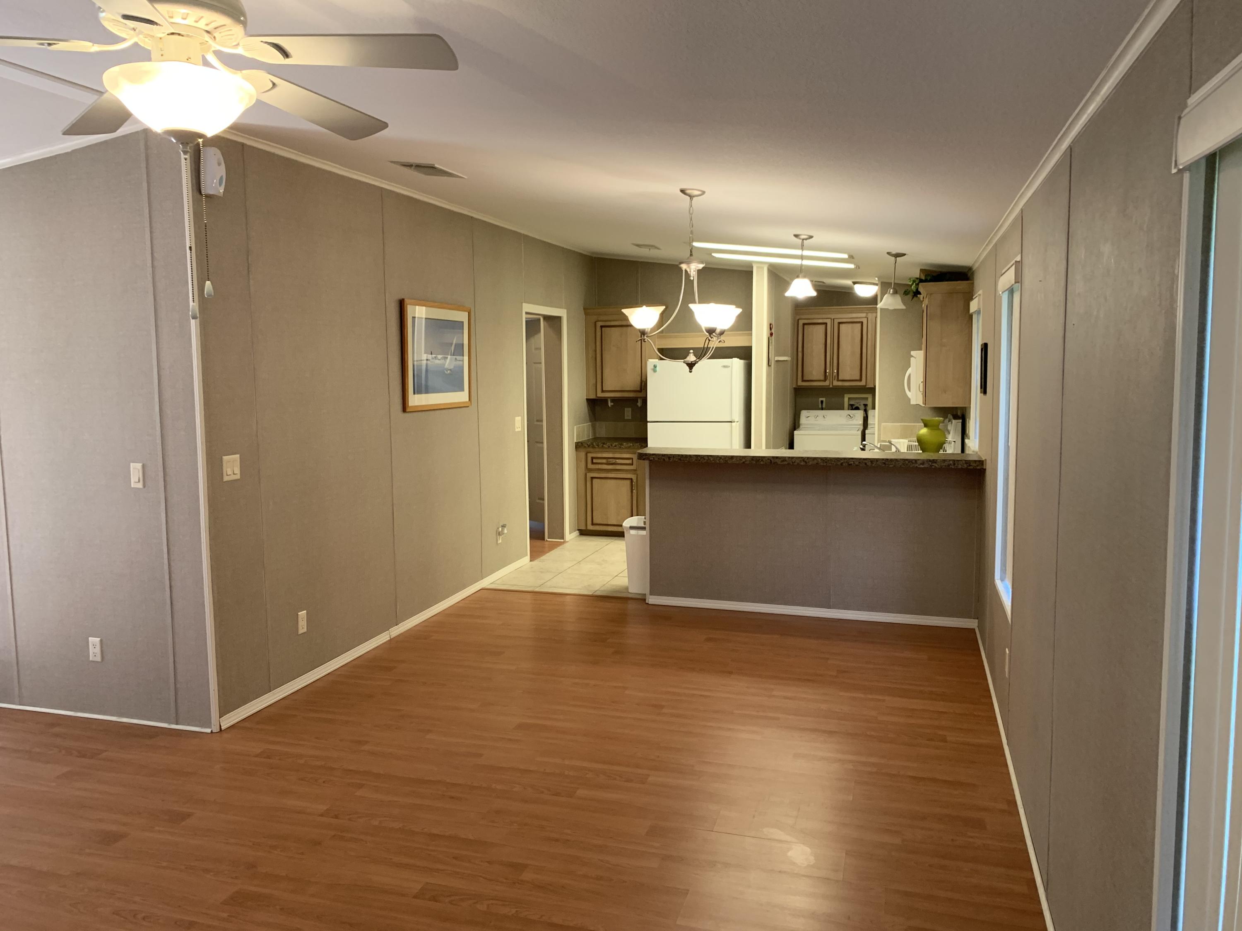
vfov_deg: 53.1
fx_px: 933
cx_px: 621
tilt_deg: -5.3
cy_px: 466
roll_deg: +0.6
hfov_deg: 67.3
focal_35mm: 26
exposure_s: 1/60
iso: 125
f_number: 1.8
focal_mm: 4.25
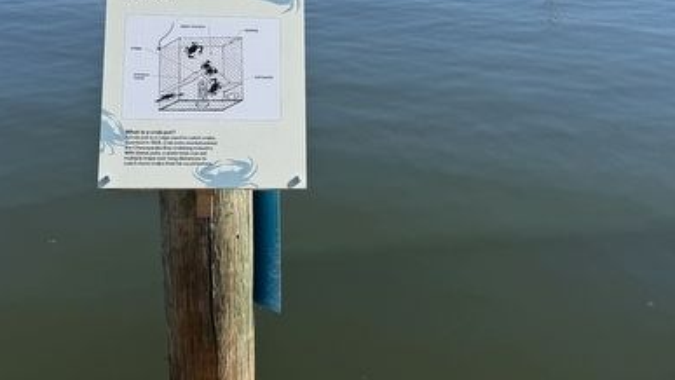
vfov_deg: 21.9
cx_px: 290
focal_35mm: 54
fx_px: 967
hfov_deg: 38.4
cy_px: 68
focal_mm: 6.76
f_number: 1.78
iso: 80
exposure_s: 1/4673
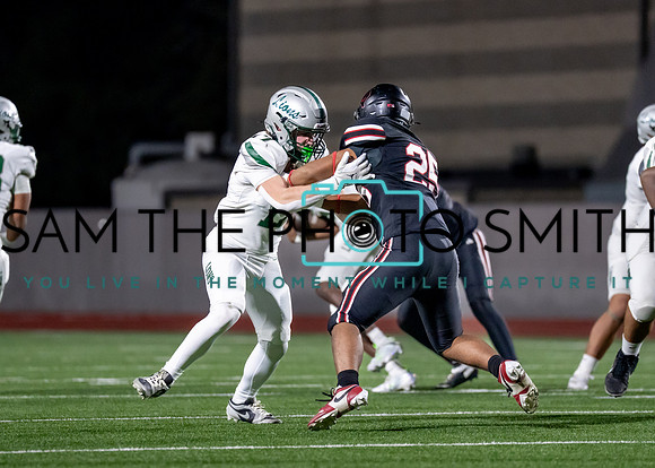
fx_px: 6304
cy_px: 230
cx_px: 375
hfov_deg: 5.9
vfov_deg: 4.2
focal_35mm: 339
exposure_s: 1/1250
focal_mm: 200
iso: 3200
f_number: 2.8
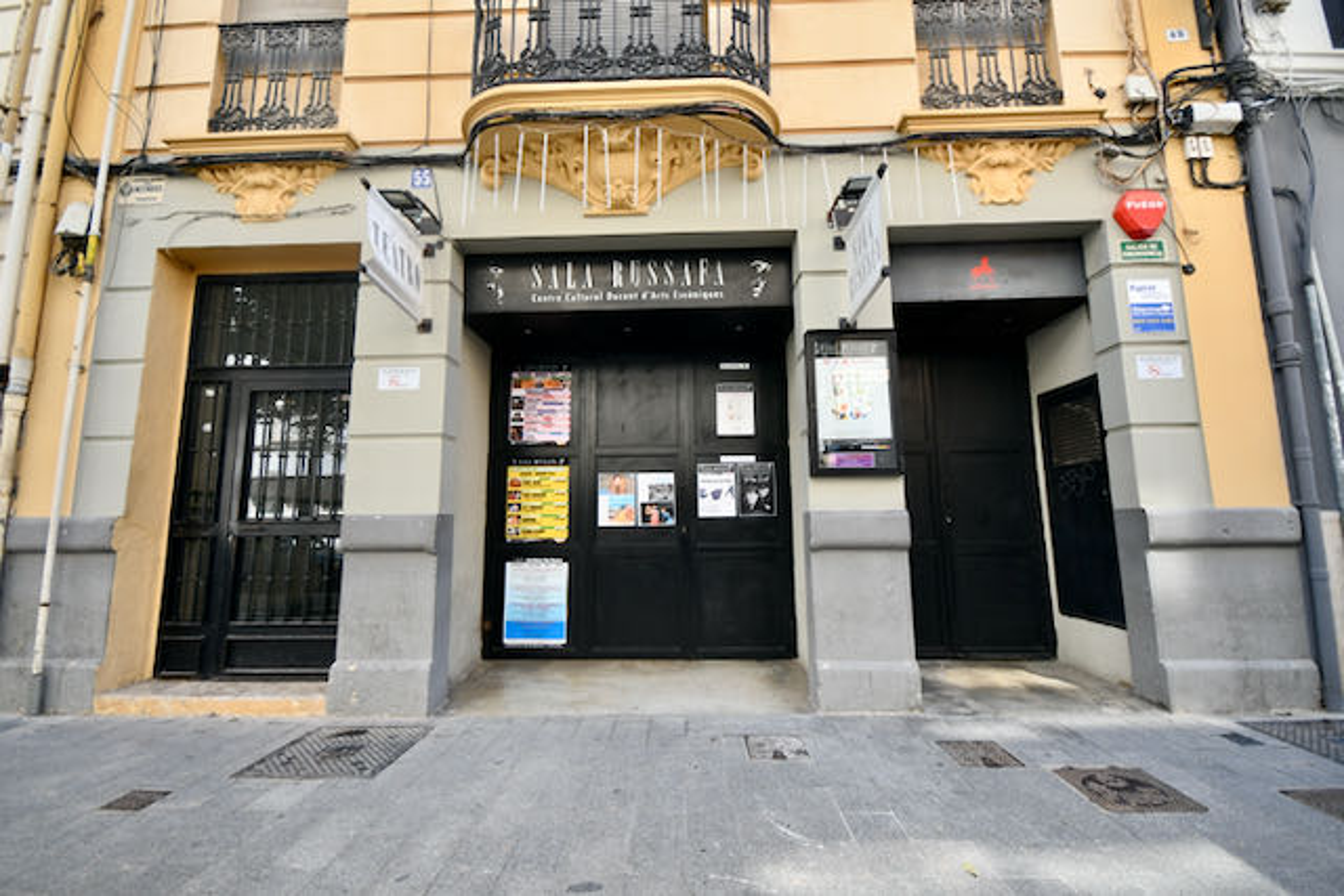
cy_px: 448
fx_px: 560
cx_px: 672
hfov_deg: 100.4
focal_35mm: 15
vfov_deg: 77.4
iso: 400
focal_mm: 10
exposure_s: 1/250
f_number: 5
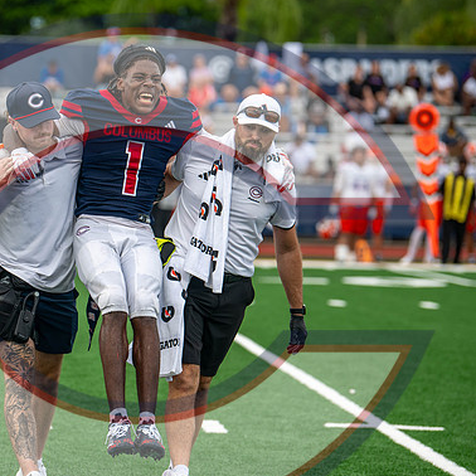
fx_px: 3532
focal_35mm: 227
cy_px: 262
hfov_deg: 7.7
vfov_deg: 7.7
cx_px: 116
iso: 140
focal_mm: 135
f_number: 2.8
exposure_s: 1/1000
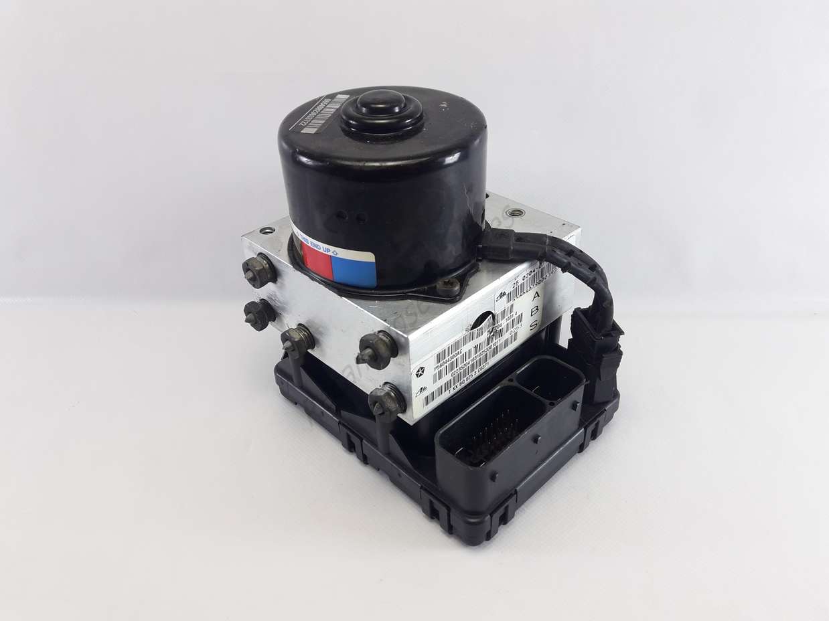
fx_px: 670
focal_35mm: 28
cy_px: 310
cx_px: 414
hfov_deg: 63.5
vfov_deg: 49.7
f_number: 1.9
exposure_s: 1/33
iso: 40
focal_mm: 3.7
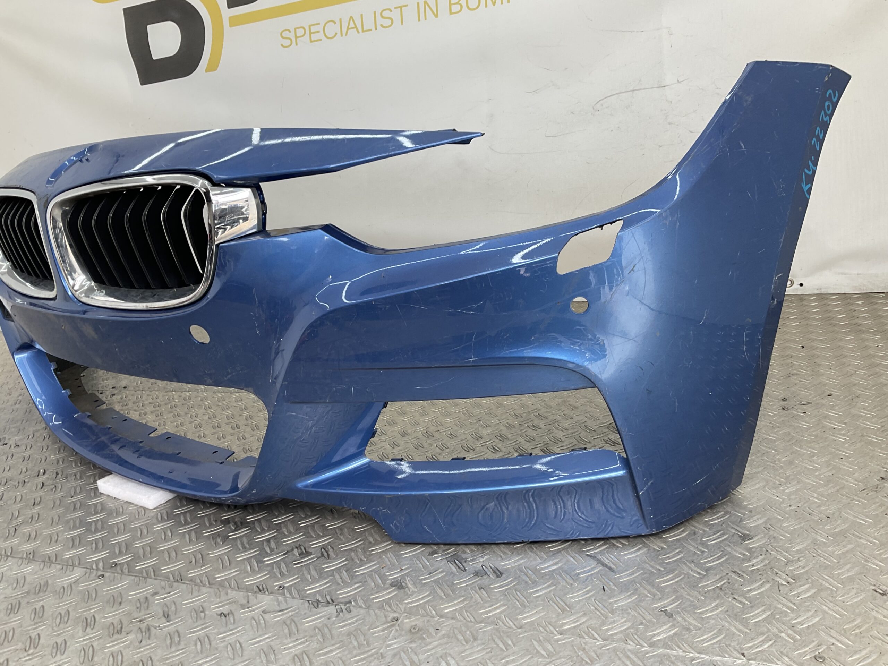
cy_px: 333
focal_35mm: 29
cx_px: 444
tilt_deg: -18.6
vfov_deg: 48.2
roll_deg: +8.2
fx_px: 744
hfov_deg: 61.7
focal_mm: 3
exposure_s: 1/135
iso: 16
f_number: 1.8
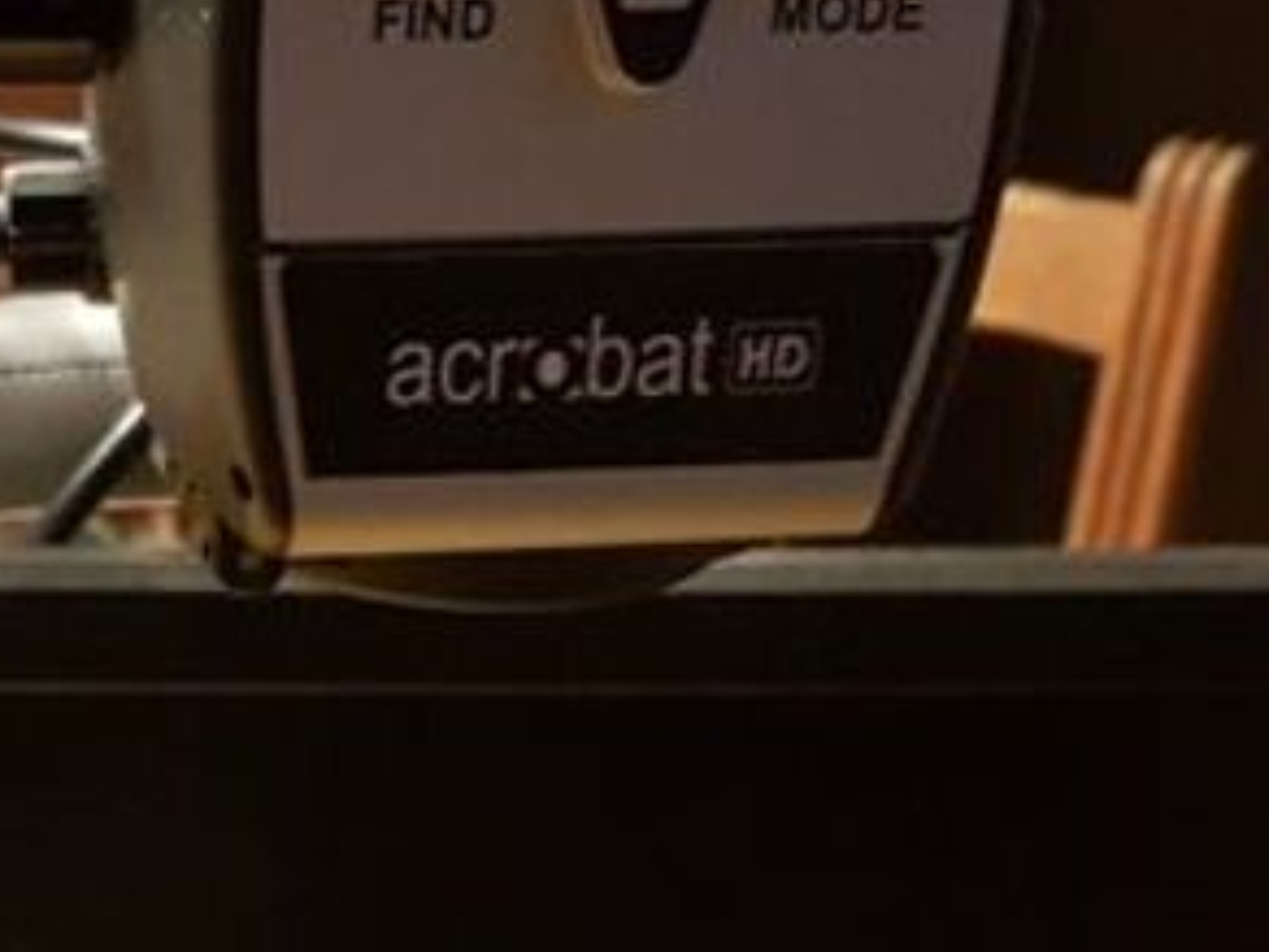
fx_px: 3263
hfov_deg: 21.7
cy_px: 982
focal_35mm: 89
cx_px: 252
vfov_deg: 16.2
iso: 250
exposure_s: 1/11
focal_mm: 4.2
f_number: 1.7
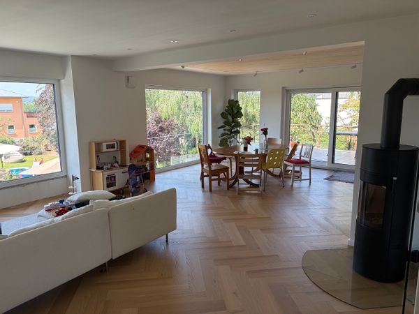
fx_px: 315
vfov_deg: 53.1
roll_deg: +2.0
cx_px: 210
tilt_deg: -8.6
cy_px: 157
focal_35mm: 26
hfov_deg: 67.3
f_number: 1.6
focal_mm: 5.96
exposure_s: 1/238
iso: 50
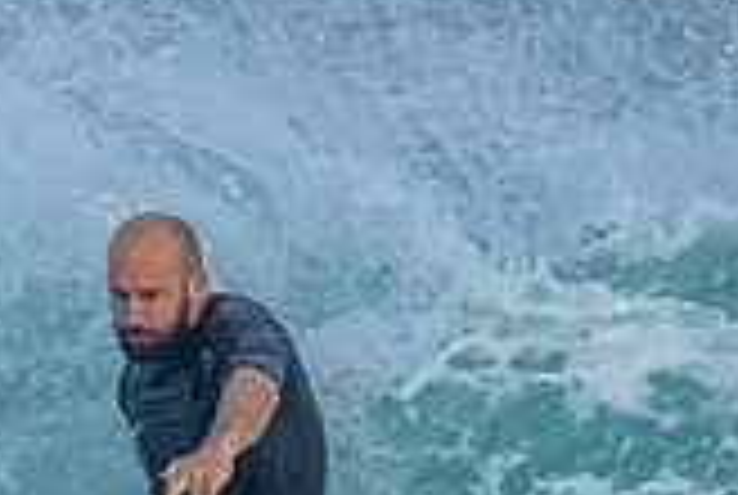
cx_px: -176
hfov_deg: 0.5
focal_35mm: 3968
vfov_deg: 0.3
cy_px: 662
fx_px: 81491
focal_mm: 1120
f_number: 9
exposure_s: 1/2000
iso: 2200
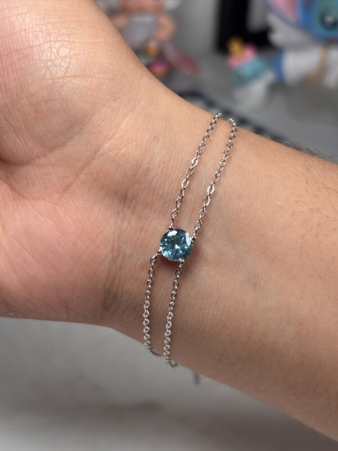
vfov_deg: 36.8
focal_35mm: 52
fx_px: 677
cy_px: 226
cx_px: 169
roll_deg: -1.6
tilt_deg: -35.3
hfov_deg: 28.0
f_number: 1.6
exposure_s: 1/237
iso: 32
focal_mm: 5.96
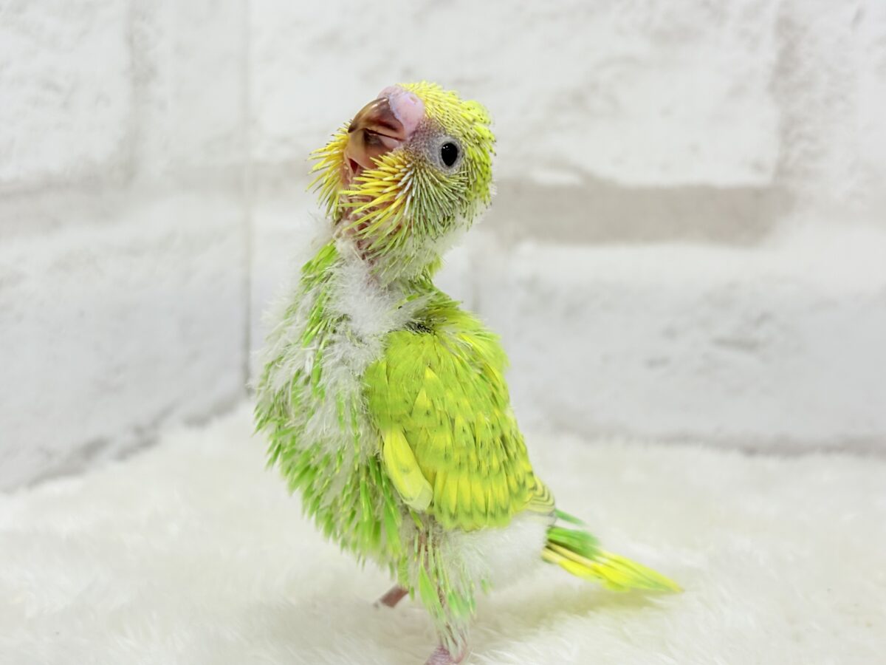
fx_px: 1331
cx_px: 443
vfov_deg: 28.0
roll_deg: -0.4
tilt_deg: -7.9
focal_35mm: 52
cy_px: 332
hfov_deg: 36.8
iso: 64
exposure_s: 1/100
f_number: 1.6
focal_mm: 5.96
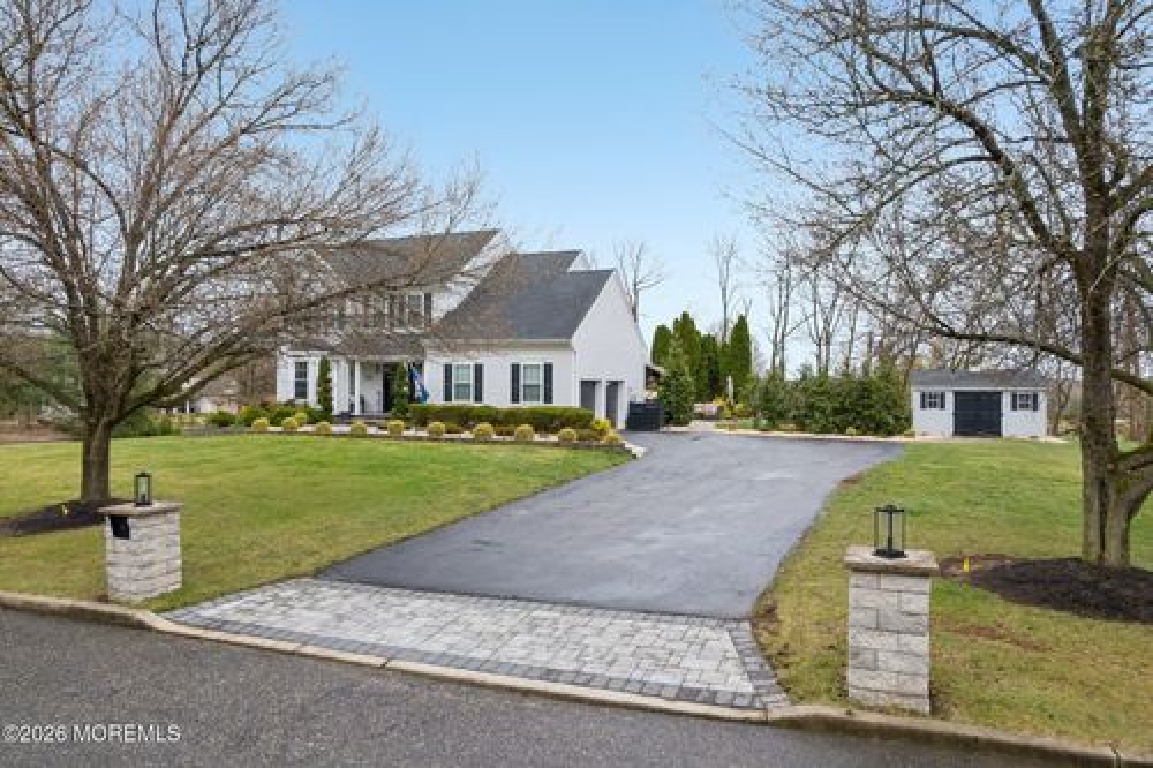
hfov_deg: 78.6
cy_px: 384
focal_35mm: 22
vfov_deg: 57.2
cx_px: 576
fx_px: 704
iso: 100
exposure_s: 1/500
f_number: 2.8
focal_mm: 8.4
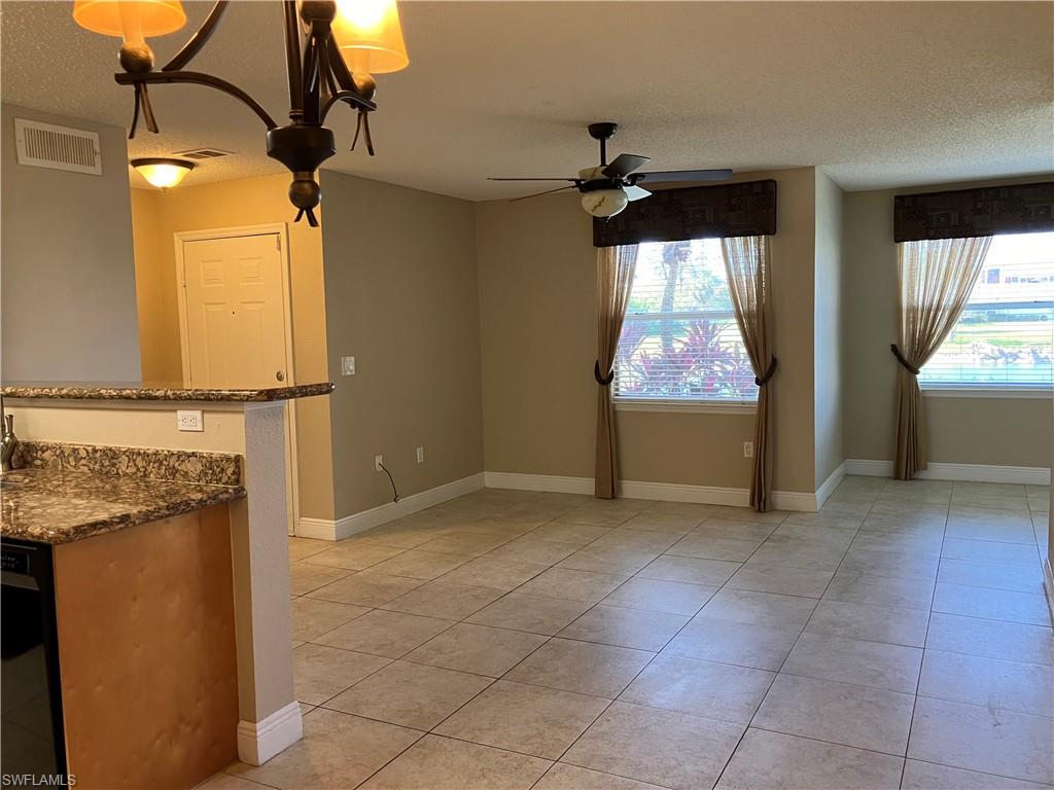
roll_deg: +1.5
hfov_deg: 63.4
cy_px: 395
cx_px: 527
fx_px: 853
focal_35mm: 28
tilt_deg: -3.3
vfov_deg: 49.7
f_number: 1.8
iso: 80
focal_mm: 3.99
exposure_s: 1/60
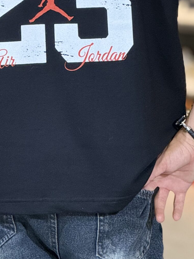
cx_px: 52
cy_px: -44
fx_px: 2287
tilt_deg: -5.6
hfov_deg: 4.9
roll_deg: -4.0
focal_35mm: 306
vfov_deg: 6.4
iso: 200
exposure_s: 1/100
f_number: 2.8
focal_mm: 15.66
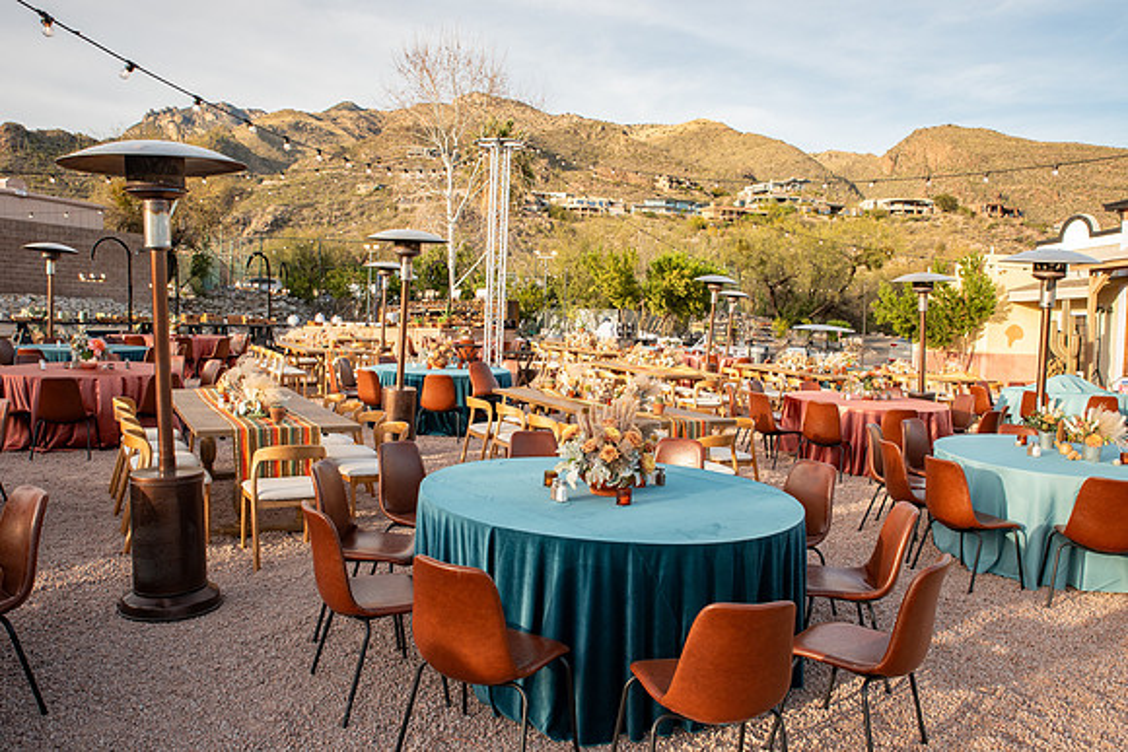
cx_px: 564
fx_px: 815
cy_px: 376
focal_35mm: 26
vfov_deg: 49.6
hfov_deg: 69.4
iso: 400
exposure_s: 1/250
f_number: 7.1
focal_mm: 26
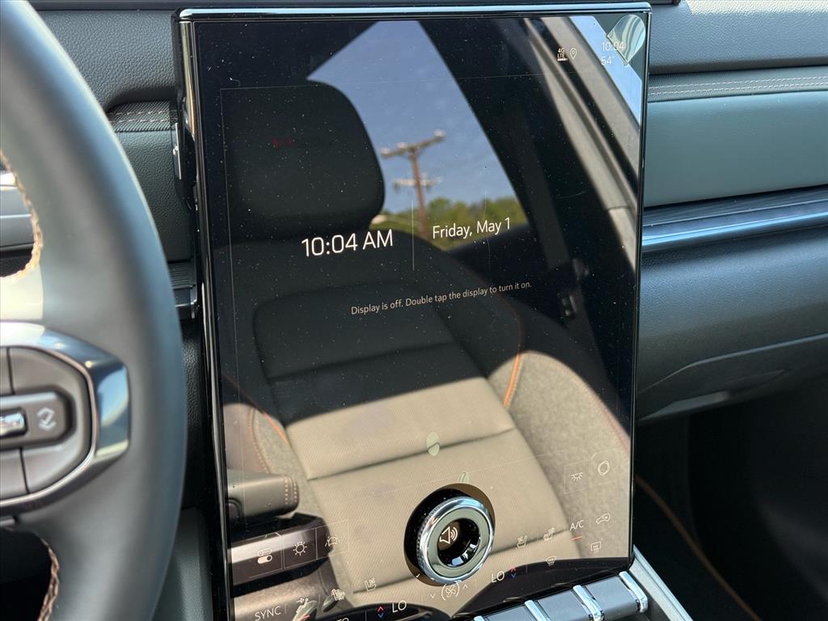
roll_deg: -10.1
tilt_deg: -30.7
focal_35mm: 48
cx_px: 414
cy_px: 310
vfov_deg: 30.3
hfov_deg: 39.7
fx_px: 1148
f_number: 1.78
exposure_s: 1/115
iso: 160
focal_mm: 6.76
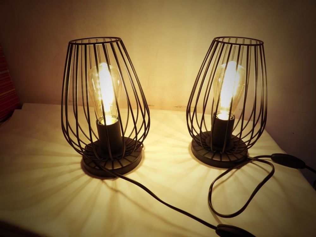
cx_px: 158
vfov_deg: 56.8
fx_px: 219
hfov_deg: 71.6
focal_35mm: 24
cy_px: 118
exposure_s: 1/60
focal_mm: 4.3
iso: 200
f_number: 3.3
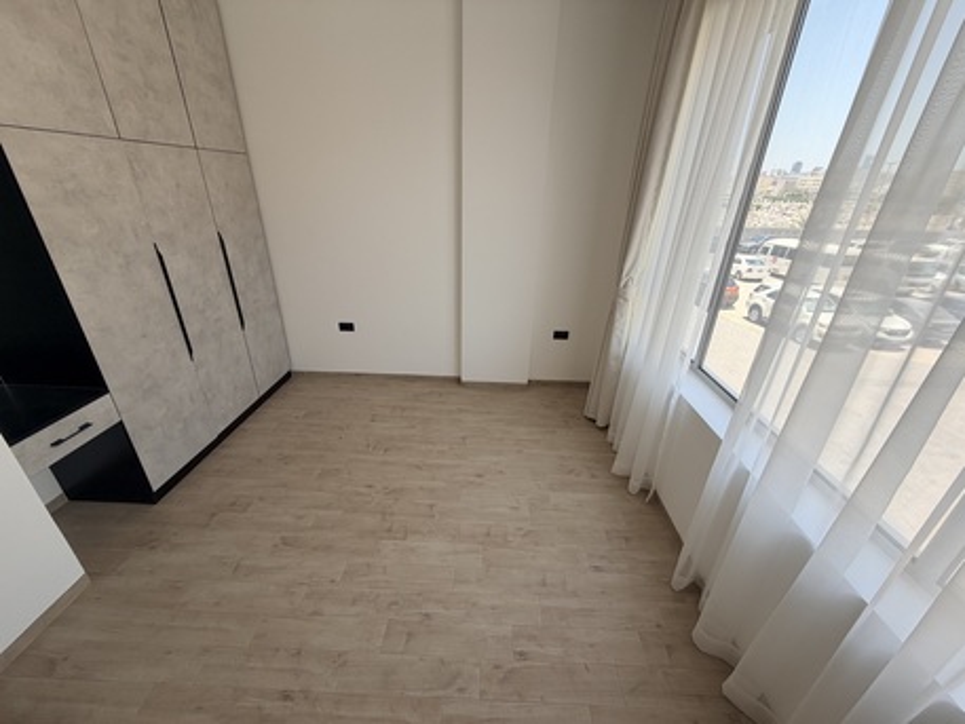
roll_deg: -1.6
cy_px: 362
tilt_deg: -23.5
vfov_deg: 85.7
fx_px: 390
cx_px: 482
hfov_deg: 102.0
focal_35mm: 14
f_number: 2.2
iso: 40
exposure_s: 1/160
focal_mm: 2.22
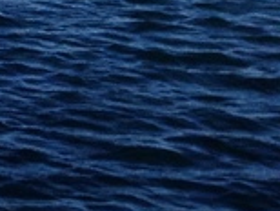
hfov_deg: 6.2
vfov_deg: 5.1
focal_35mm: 272
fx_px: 2204
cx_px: -780
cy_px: -502
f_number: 2.4
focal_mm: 4.28
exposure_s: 1/2123
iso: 64
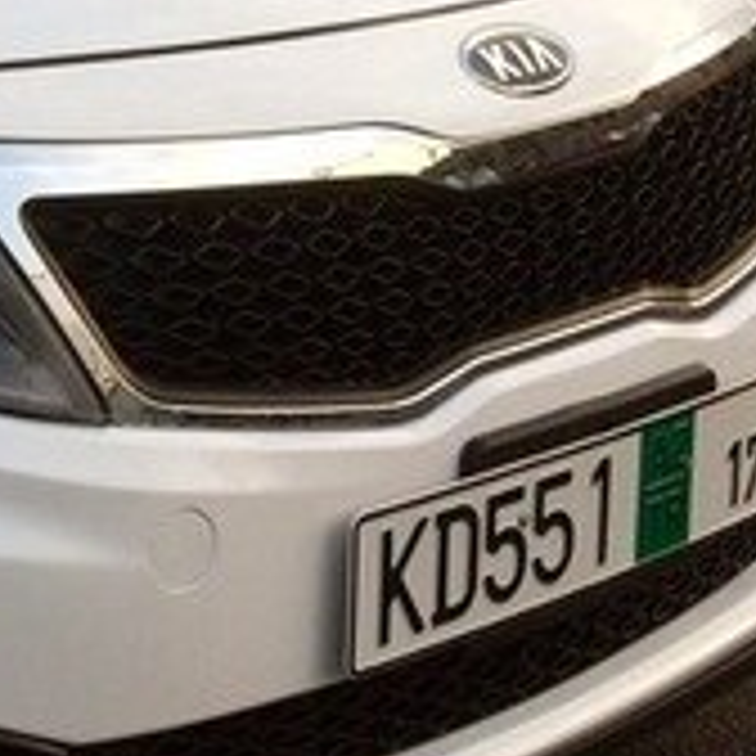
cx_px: -518
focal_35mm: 101
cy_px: 137
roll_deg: -1.2
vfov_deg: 17.1
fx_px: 2496
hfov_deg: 15.3
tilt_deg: -16.9
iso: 32
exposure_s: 1/446
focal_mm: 4.15
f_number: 2.2
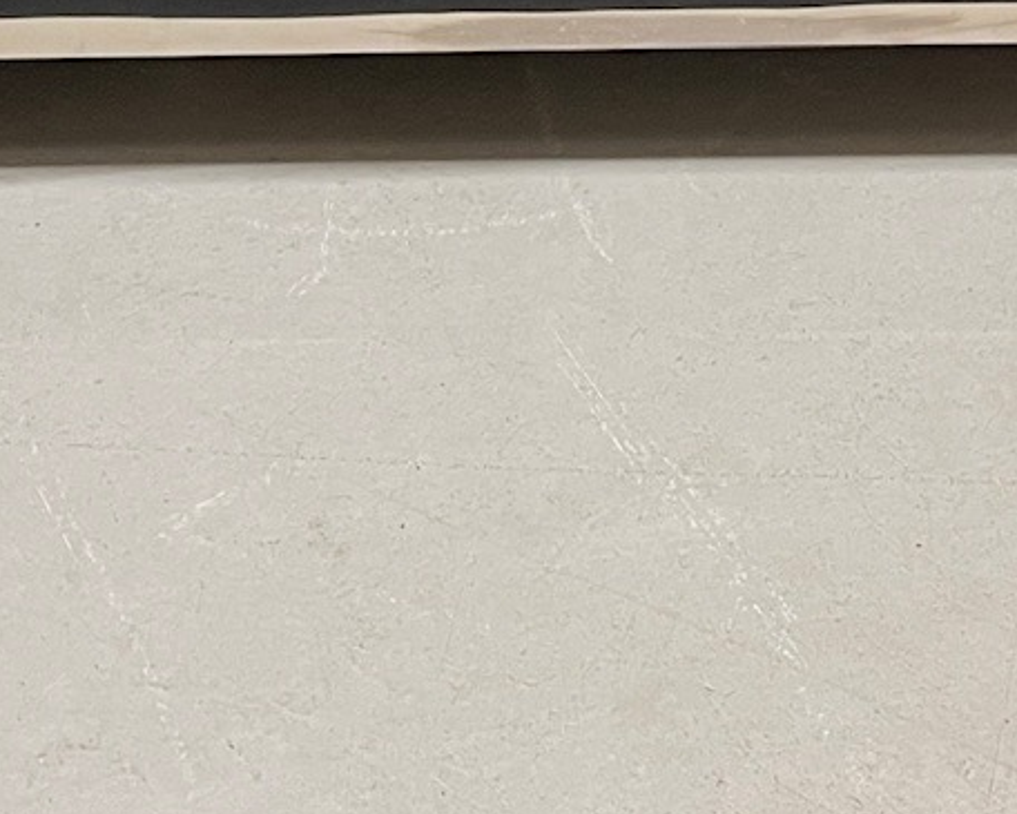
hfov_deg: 16.8
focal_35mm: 114
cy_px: -190
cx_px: 642
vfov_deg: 13.1
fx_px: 3432
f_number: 1.6
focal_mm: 5.1
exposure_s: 1/50
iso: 100
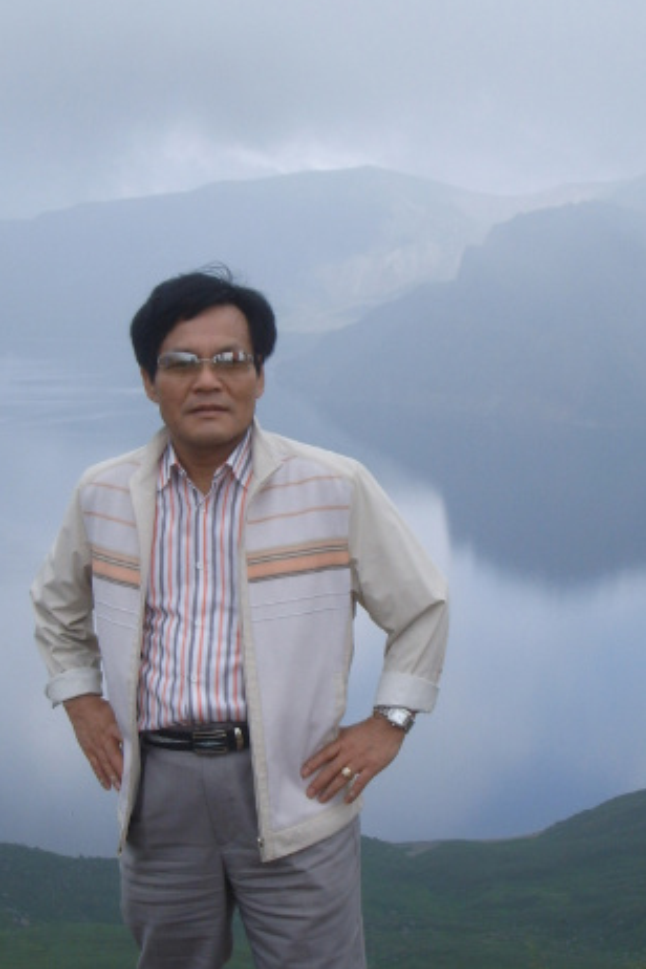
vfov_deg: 28.1
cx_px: 281
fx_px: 1938
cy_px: 470
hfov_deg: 18.9
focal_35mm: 72
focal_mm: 8.8
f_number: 6.7
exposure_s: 1/250
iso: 50
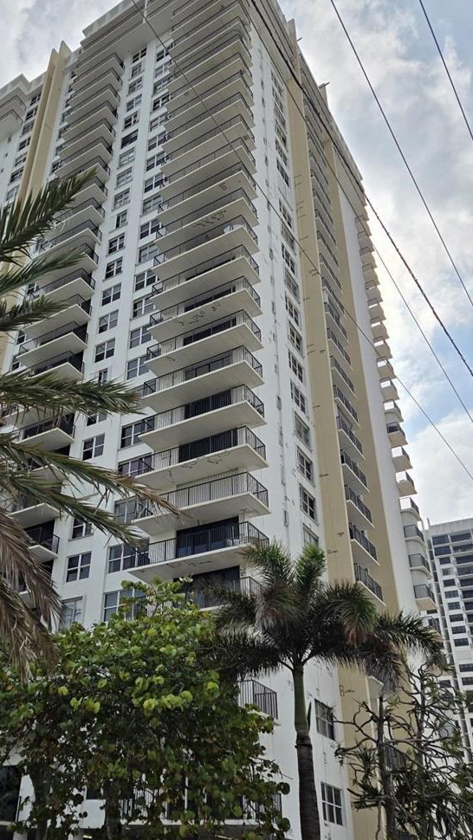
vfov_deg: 62.6
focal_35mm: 31
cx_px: 124
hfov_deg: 37.0
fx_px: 691
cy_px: 421
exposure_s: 1/6032
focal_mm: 5.4
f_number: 1.8
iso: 25
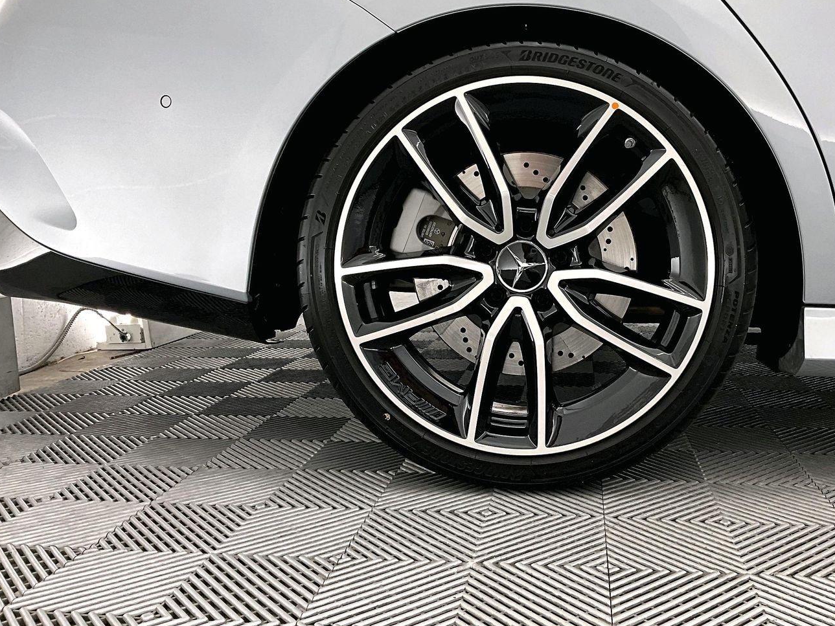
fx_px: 868
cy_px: 257
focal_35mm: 36
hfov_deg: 51.0
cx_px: 501
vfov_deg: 39.5
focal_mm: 3
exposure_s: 1/60
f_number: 1.8
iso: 64
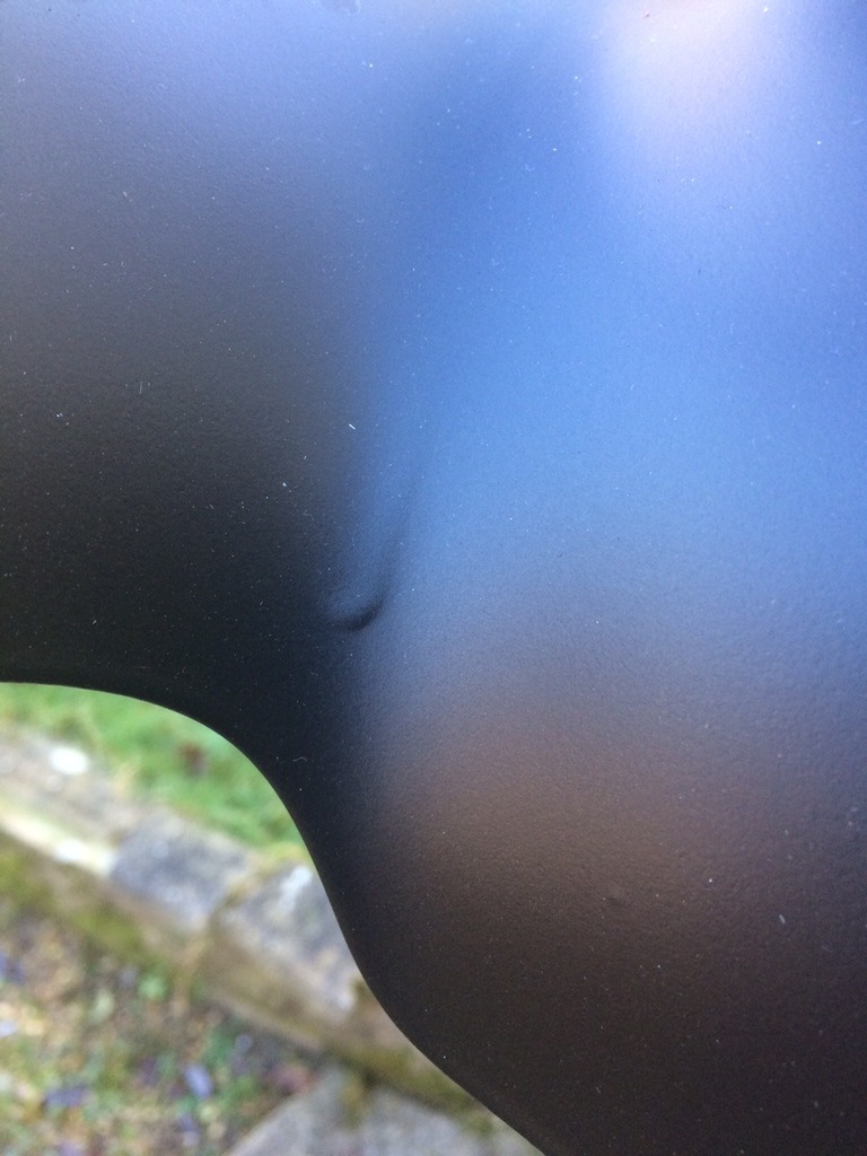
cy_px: 578
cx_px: 434
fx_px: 968
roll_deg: -12.1
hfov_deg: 48.2
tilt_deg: -41.3
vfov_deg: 61.7
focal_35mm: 29
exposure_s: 1/30
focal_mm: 4.15
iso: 50
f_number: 2.2
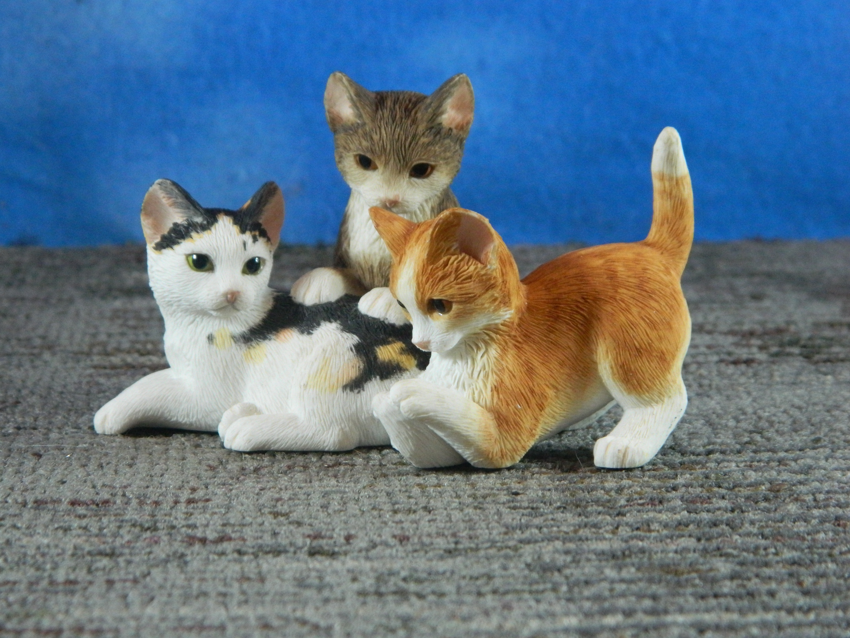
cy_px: 319
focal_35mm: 103
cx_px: 425
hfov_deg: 19.1
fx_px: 2529
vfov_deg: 14.4
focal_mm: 18.6
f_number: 4.5
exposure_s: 1/30
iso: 400
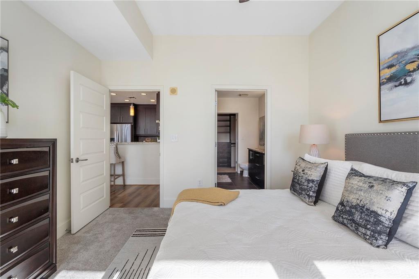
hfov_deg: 96.8
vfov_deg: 73.7
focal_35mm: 16
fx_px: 186
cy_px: 140
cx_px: 210
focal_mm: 16
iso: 640
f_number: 8
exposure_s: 1/100
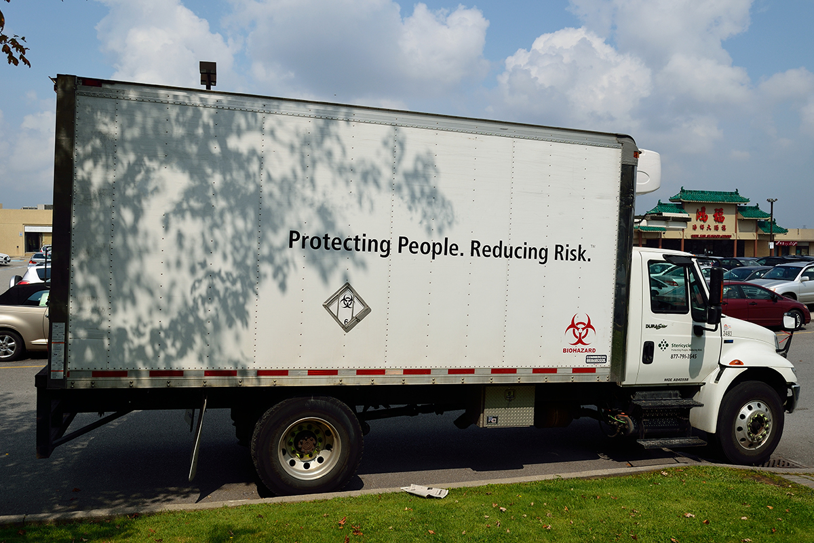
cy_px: 272
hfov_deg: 57.2
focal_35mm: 33
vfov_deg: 40.0
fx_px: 746
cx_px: 407
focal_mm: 22
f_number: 8
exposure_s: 1/500
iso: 100
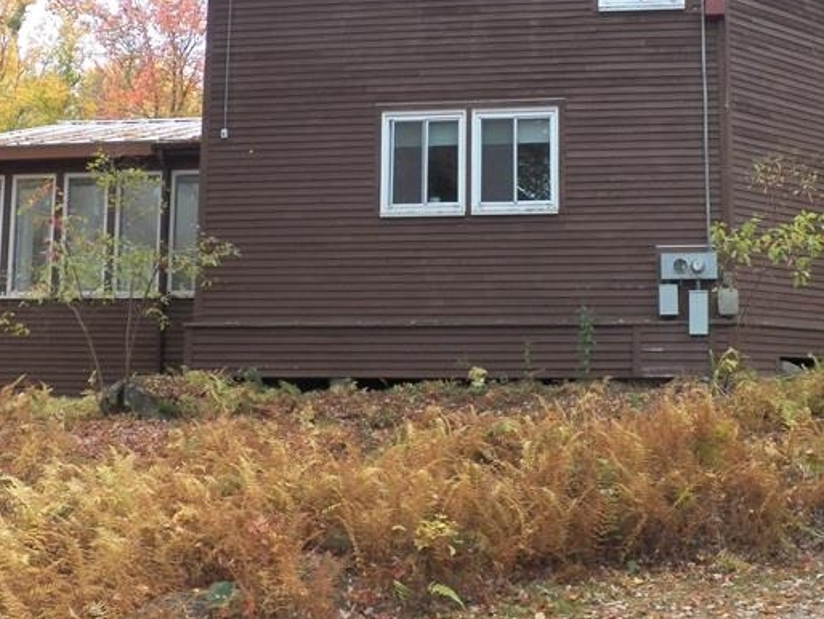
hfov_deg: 38.7
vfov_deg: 29.6
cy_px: 243
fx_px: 1167
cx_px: 497
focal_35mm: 49
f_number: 4
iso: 125
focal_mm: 4.9
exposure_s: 1/250
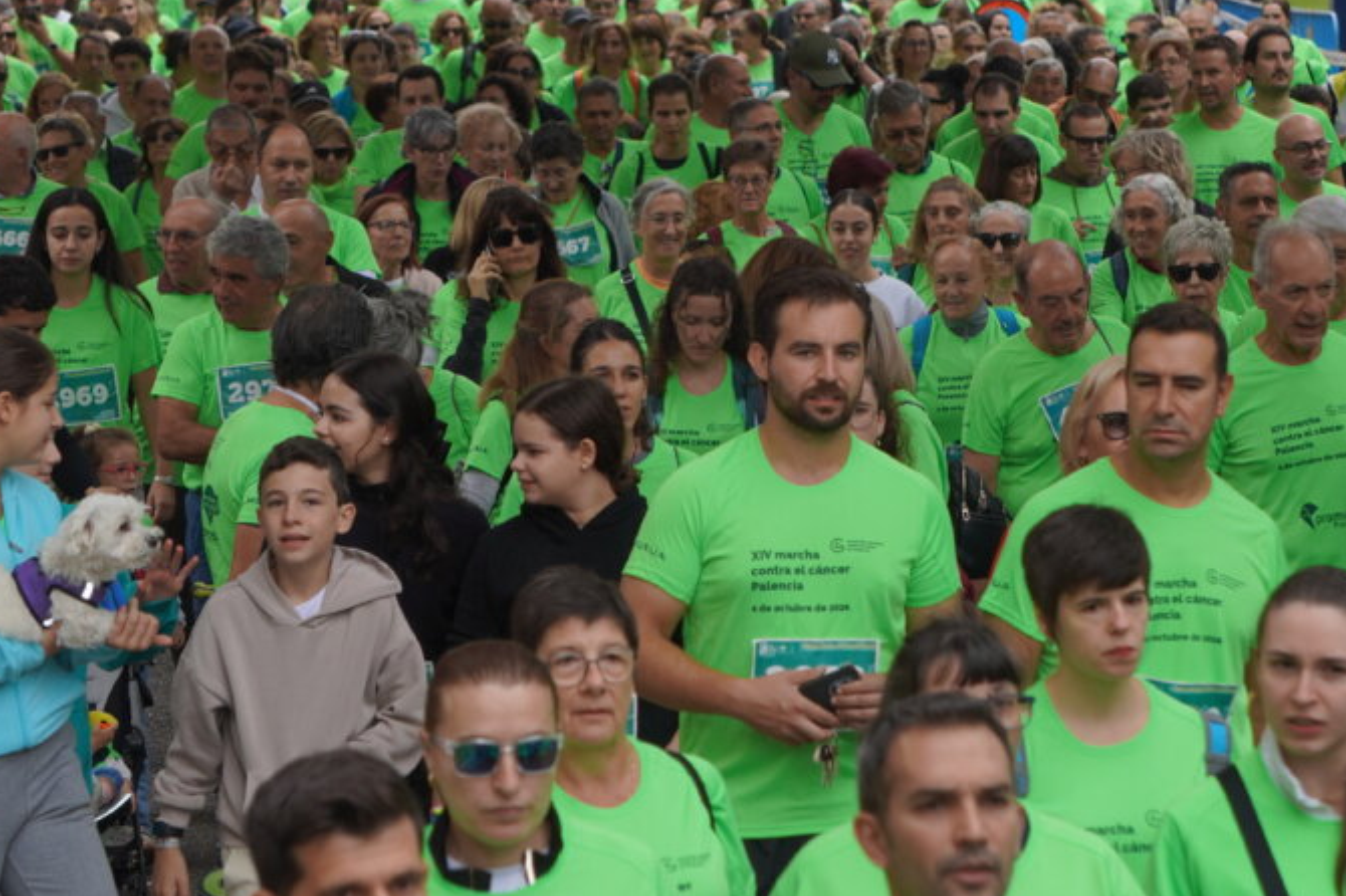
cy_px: 300
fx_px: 8892
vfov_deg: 5.8
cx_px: 775
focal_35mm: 238
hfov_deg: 8.7
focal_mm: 83
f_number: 5.6
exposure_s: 1/160
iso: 100
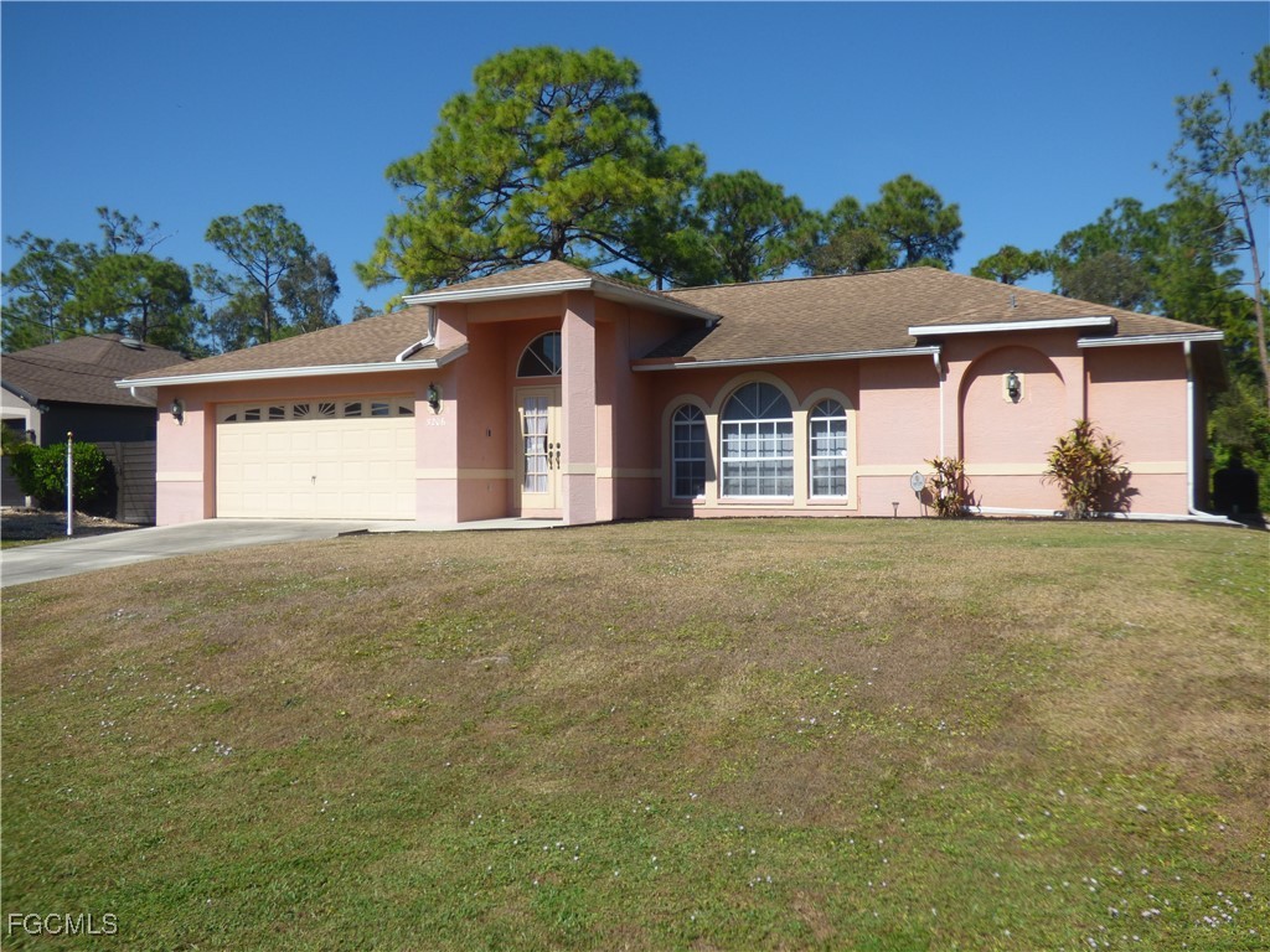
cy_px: 476
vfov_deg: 45.4
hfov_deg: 58.4
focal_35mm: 31
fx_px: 1137
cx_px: 635
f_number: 3.3
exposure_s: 1/1600
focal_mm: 5.53
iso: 100
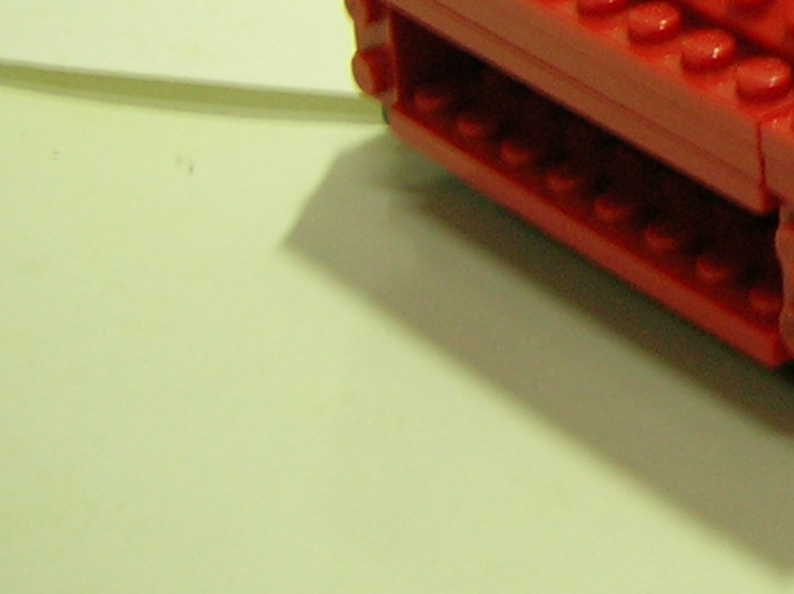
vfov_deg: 11.8
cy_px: -176
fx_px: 2795
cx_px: 1329
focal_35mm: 122
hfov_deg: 14.6
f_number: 2.9
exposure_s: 1/4.3
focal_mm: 5.7
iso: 84
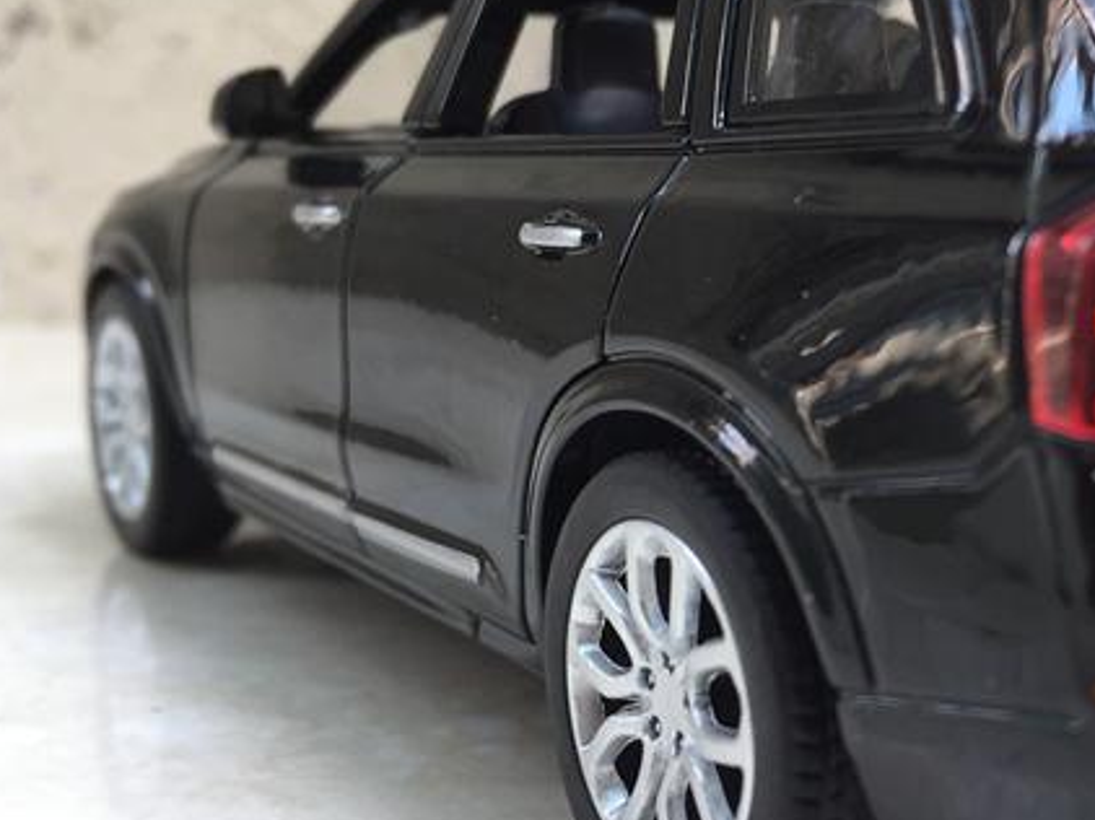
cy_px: 330
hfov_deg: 33.8
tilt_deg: -7.3
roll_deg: -1.2
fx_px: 1739
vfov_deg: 26.5
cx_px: 898
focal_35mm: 55
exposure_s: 1/100
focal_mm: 4.15
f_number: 2.2
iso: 50
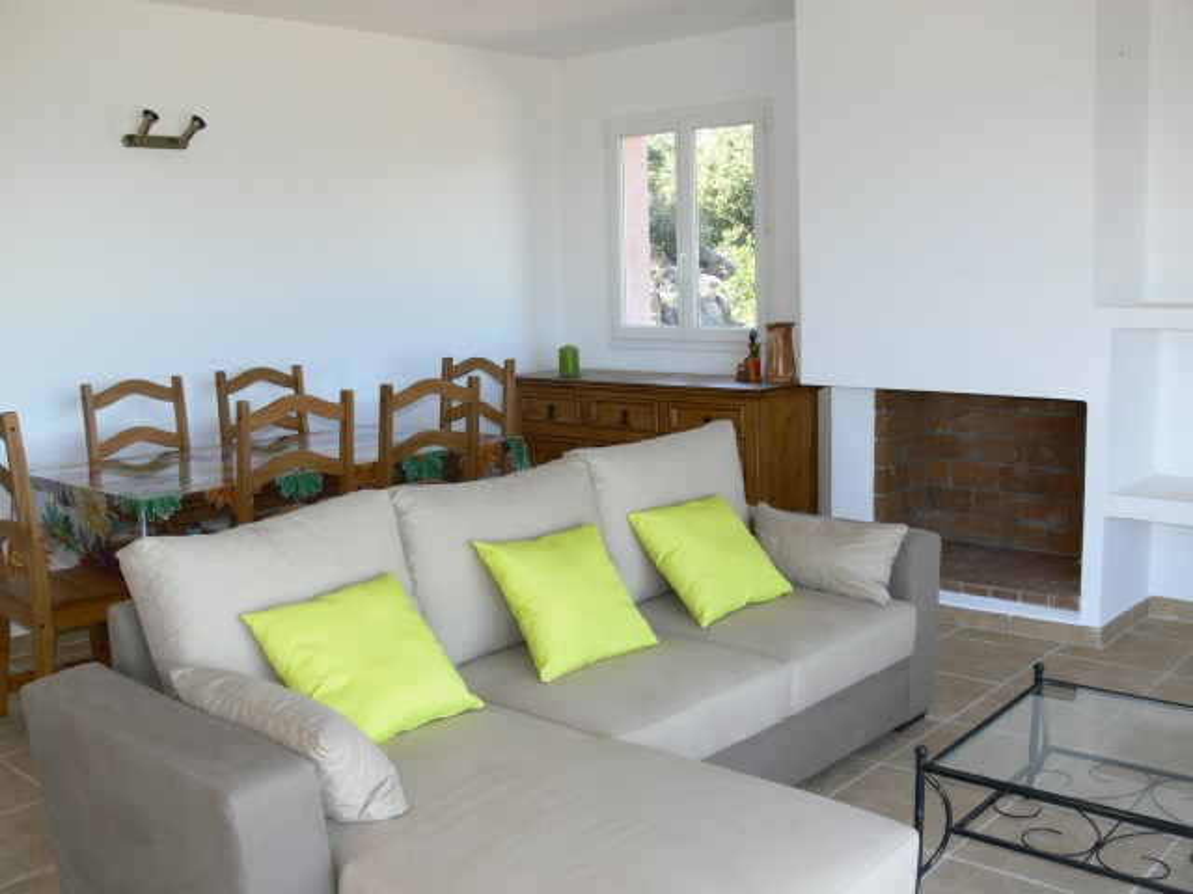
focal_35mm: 35
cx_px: 596
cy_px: 447
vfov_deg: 40.7
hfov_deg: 52.6
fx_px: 1206
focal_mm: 7.4
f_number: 3.6
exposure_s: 1/50
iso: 80
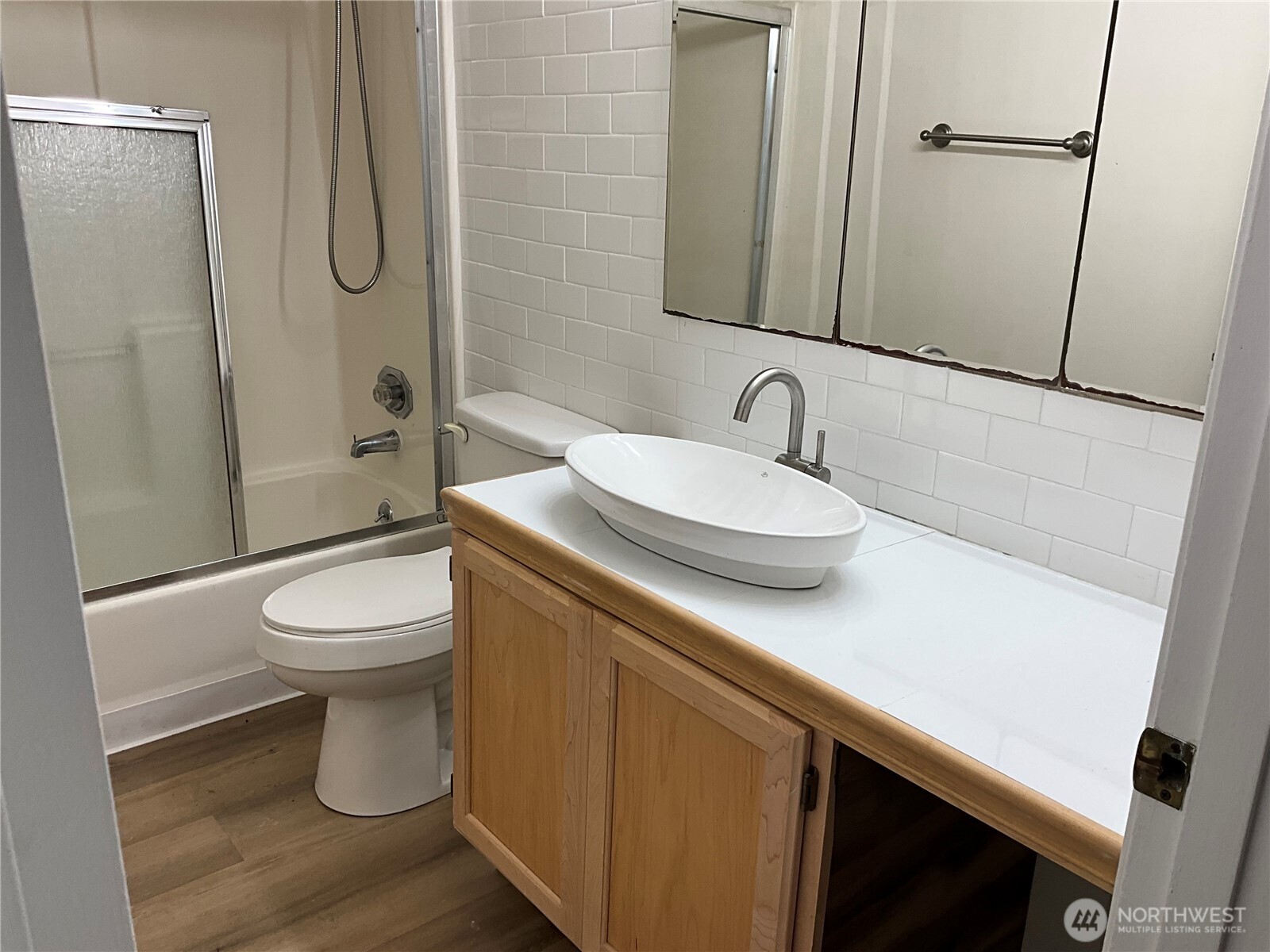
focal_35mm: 29
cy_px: 476
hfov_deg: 61.7
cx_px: 635
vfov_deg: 48.2
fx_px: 1064
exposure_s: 1/120
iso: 40
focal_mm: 3
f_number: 1.8
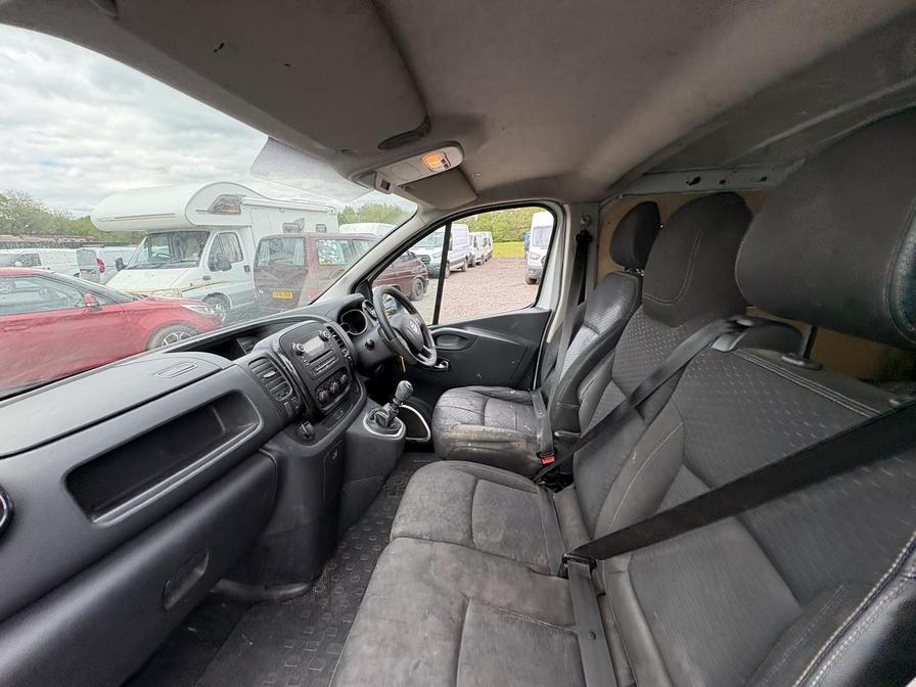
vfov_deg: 85.7
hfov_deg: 102.1
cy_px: 344
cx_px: 458
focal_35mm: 14
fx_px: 370
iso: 64
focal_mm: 2.22
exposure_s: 1/272
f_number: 2.2
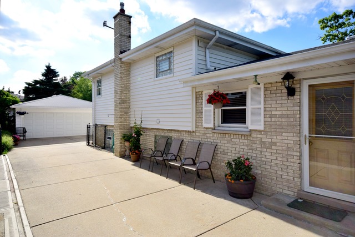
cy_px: 118
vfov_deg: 59.5
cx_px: 178
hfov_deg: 81.2
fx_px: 207
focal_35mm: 21
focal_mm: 14
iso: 250
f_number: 10
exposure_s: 1/400
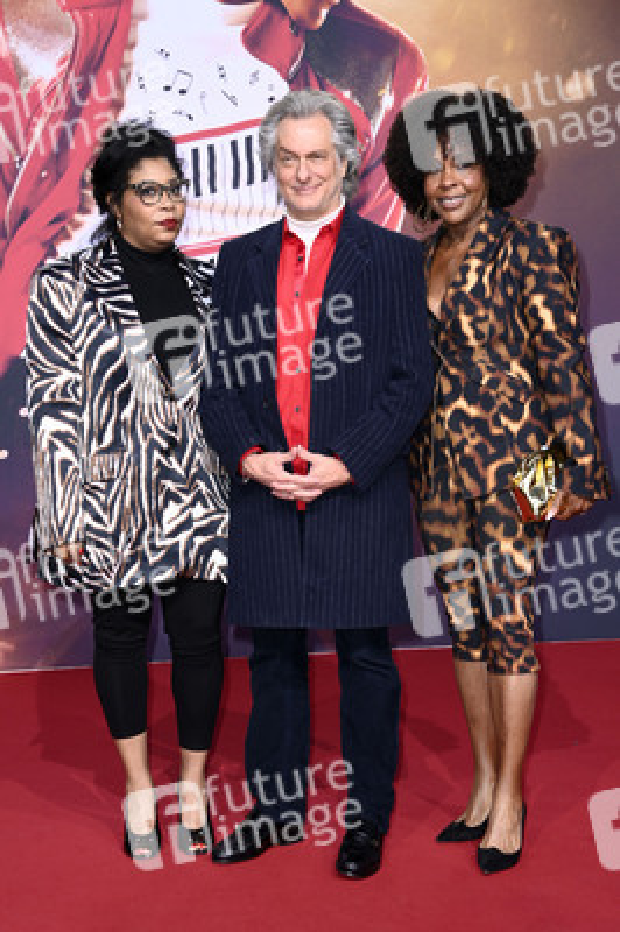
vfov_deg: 28.1
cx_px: 310
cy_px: 466
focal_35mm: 72
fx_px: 1863
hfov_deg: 18.9
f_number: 5.6
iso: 400
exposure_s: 1/250
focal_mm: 72
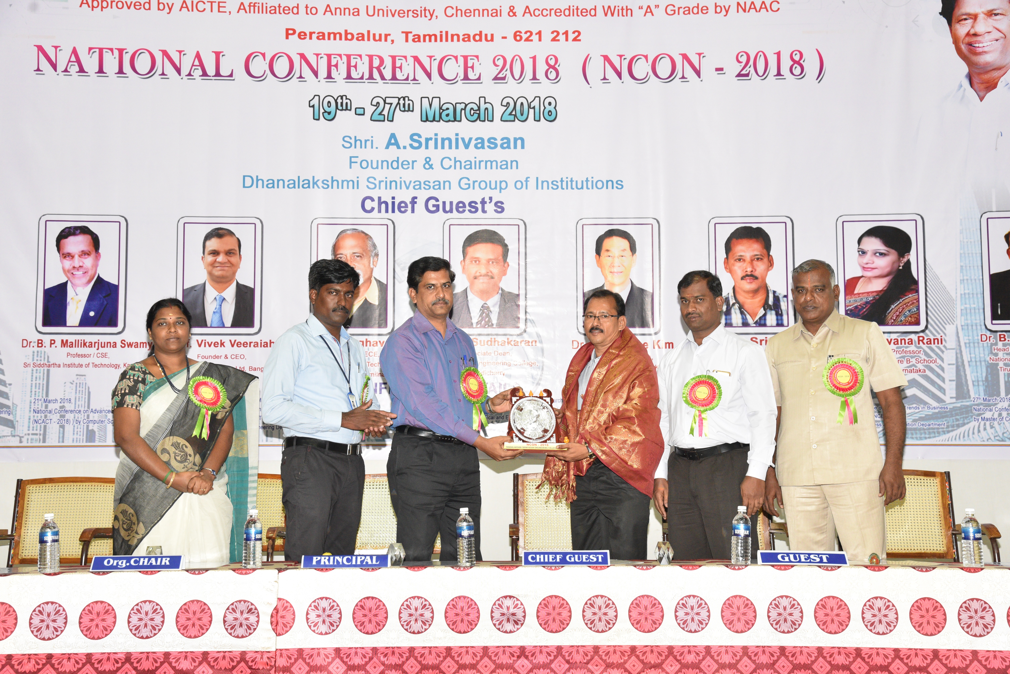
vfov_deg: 30.5
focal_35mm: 44
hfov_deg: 44.5
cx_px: 505
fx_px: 1235
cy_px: 337
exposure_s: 1/125
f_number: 6.3
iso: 3200
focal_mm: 44
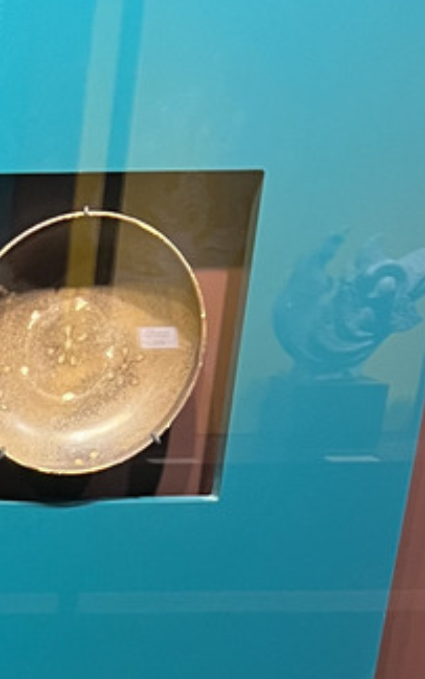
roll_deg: +0.2
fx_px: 1887
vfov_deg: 17.7
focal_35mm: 102
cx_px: -433
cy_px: 1086
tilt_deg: -26.3
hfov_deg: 11.5
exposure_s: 1/50
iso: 250
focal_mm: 5.7
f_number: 1.5
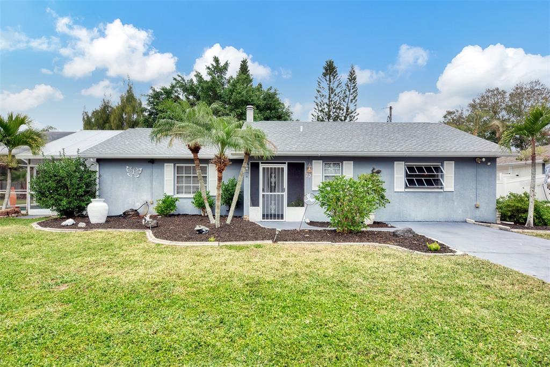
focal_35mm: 20
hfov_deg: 84.0
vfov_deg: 61.9
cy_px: 184
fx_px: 306
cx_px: 275
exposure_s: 1/2000
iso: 400
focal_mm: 20
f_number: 7.1
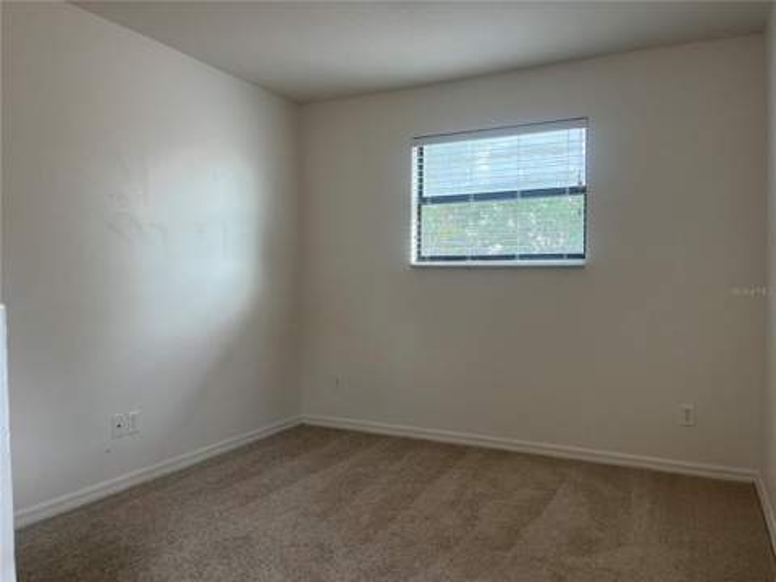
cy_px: 291
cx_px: 388
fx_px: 583
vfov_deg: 53.1
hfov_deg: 67.3
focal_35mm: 26
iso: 125
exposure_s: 1/120
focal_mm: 5.1
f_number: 1.6
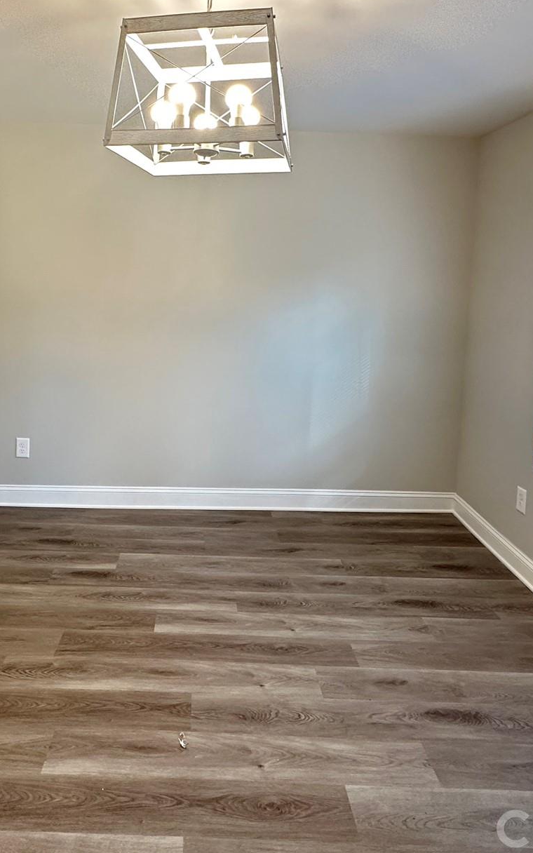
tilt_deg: -7.4
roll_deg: -1.3
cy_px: 343
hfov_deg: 48.8
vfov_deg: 71.8
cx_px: 201
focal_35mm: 25
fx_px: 581
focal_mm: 2.22
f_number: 2.2
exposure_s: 1/60
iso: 250
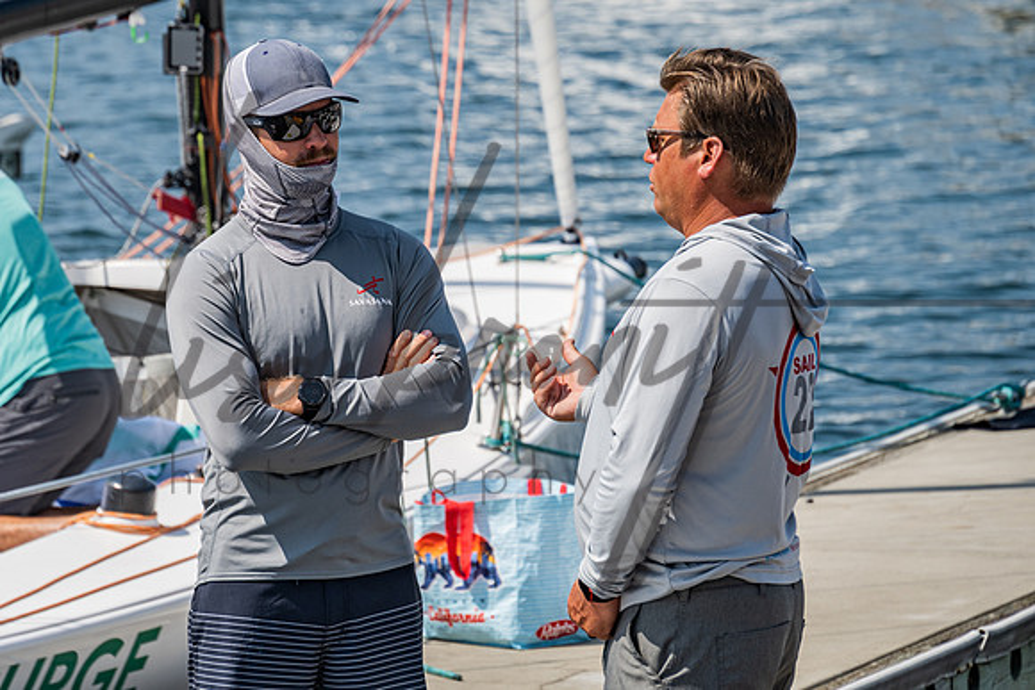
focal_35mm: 354
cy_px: 201
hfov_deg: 5.8
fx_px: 10192
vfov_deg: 3.9
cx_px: 306
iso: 125
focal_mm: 200
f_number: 6.3
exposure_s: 1/640
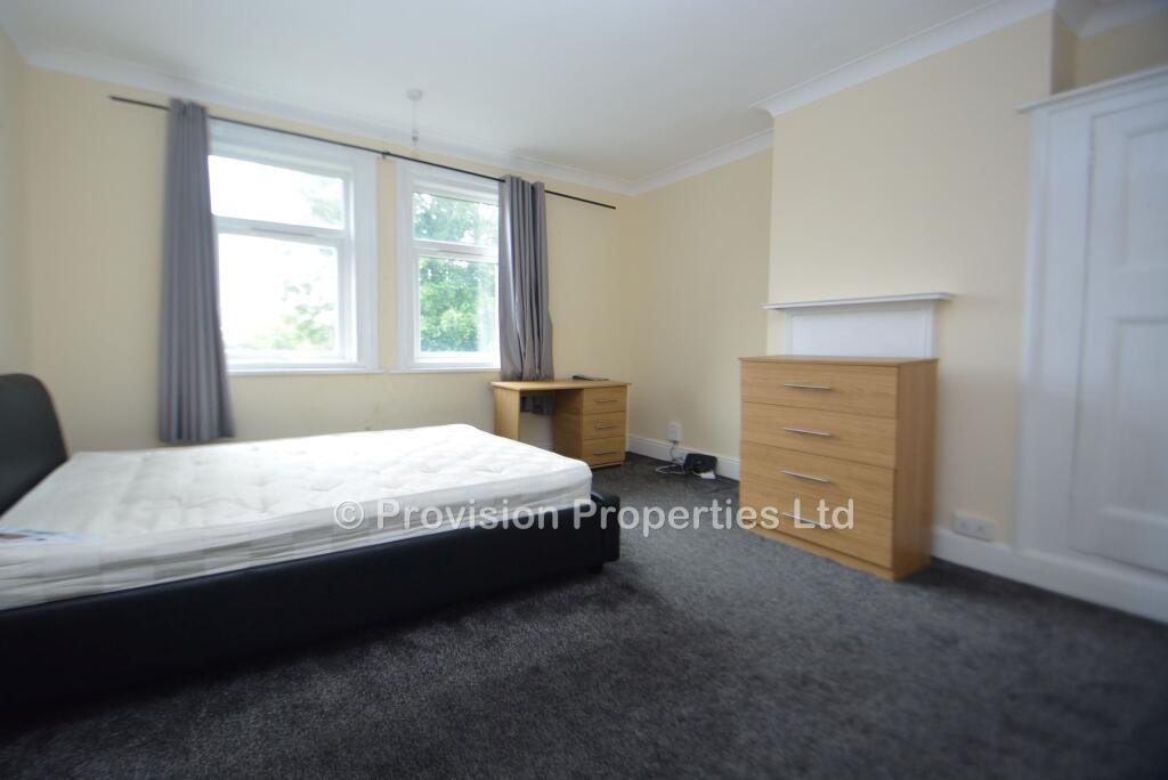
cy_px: 390
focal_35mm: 15
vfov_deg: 77.4
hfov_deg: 100.4
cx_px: 584
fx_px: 487
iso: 800
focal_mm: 10
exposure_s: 1/45
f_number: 3.5
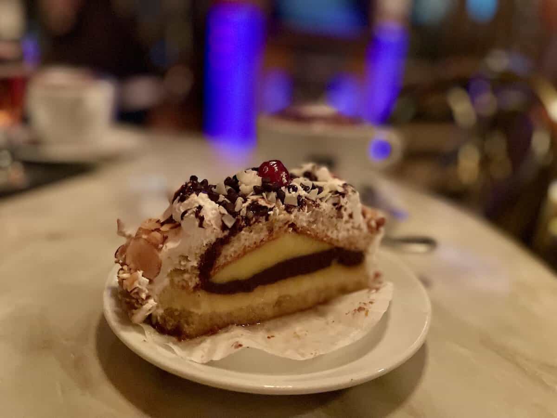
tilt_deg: -18.7
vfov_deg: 53.1
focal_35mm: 26
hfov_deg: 67.3
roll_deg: -3.8
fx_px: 418
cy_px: 209
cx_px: 278
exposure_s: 1/30
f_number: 1.6
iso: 1000
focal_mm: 4.2
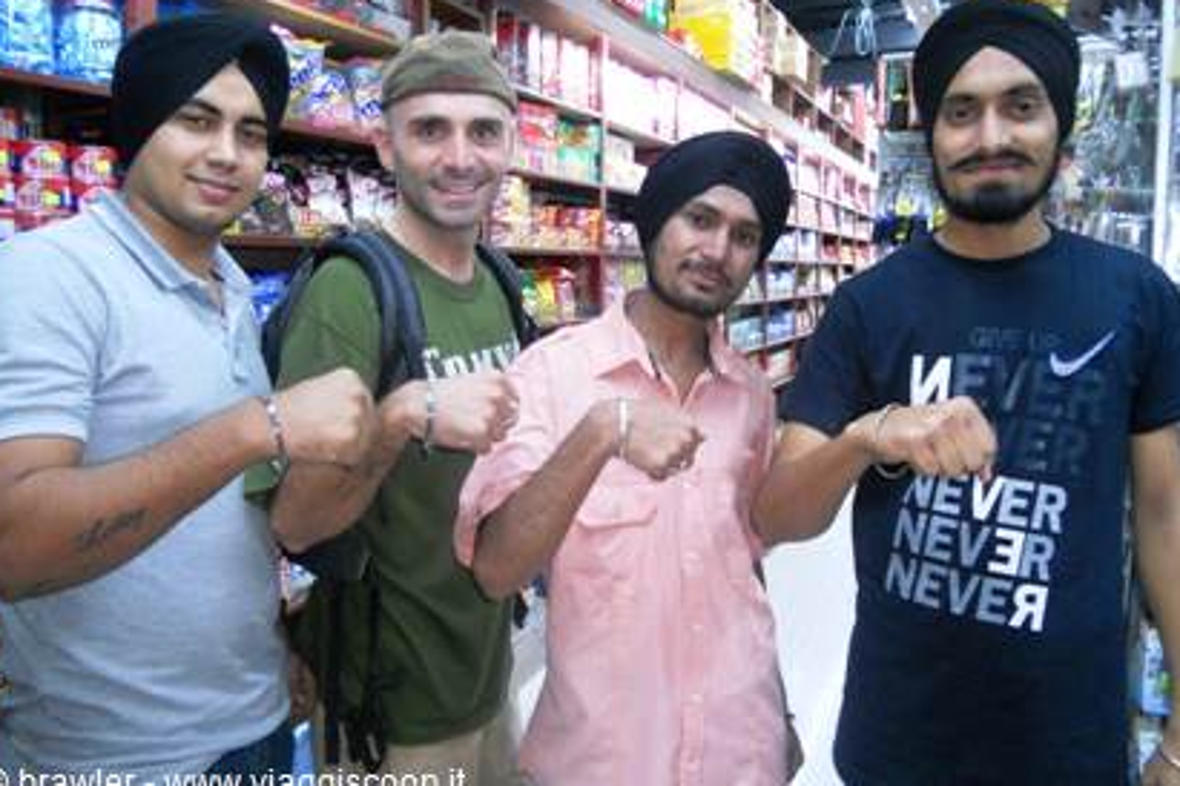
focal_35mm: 29
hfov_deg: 63.7
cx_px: 577
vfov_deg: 44.9
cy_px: 347
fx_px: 950
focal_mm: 4.9
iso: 400
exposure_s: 1/25
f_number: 3.2
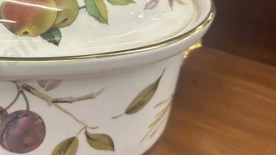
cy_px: 31
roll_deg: -1.1
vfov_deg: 24.5
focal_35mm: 48
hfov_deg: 40.6
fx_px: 351
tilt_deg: -27.6
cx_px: 46
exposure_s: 1/100
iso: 200
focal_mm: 6.86
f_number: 1.78
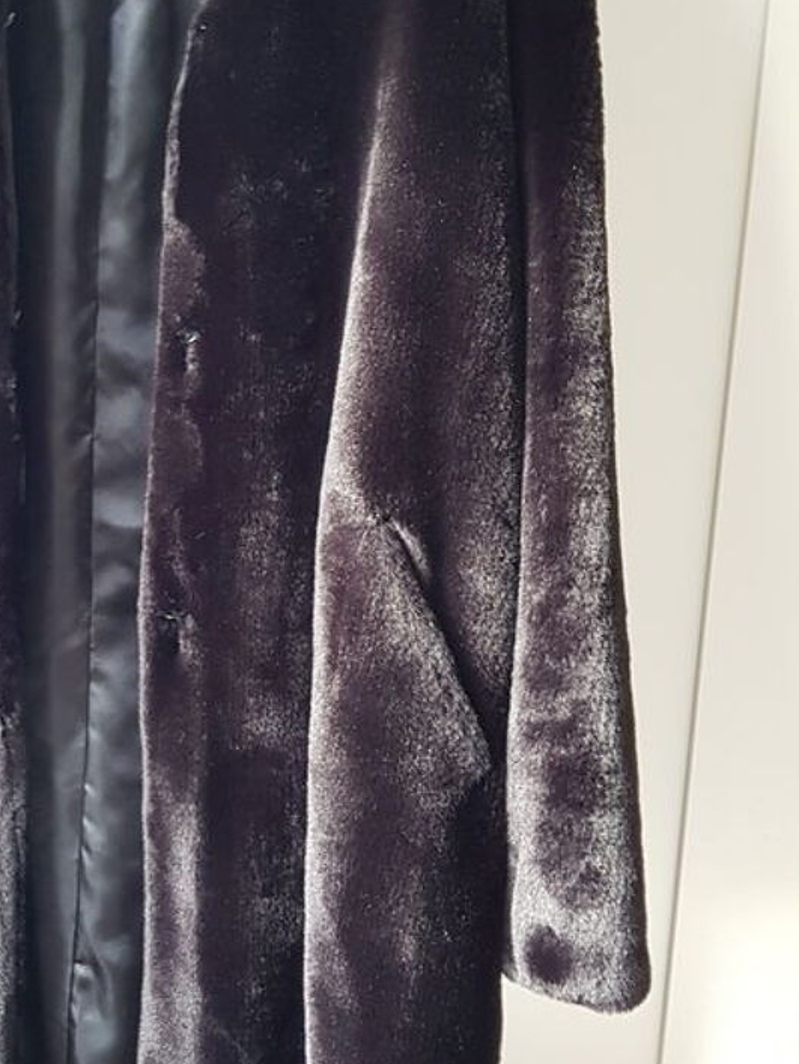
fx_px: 1507
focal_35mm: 49
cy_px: 500
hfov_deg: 28.7
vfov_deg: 38.9
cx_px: 104
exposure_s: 1/50
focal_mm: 4.2
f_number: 1.7
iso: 200
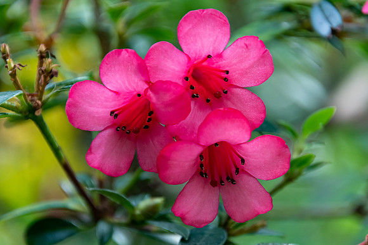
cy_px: 122
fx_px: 5061
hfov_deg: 4.2
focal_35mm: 495
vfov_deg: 2.8
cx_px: 184
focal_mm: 330
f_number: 6.3
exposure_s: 1/320
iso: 800
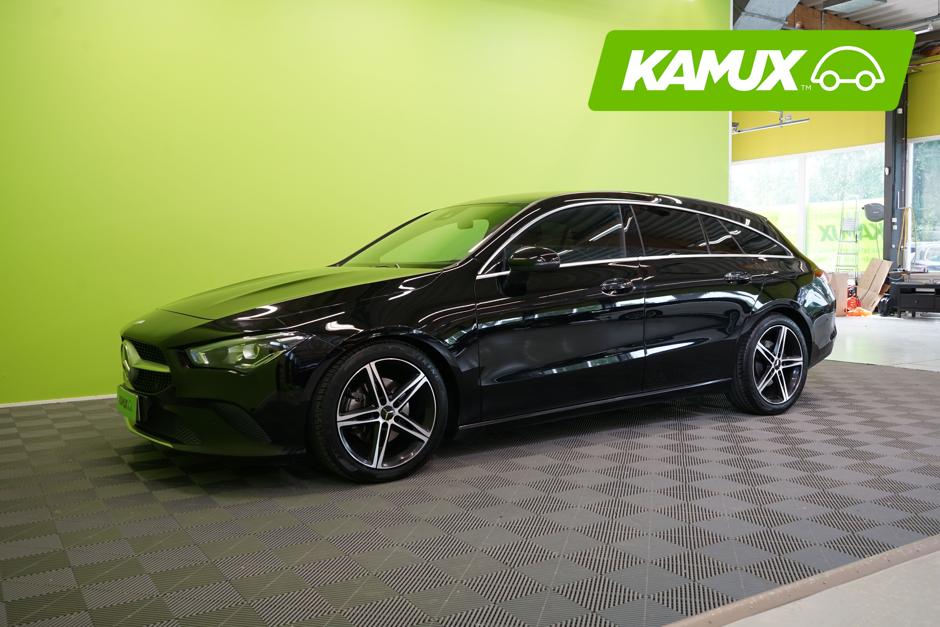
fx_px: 809
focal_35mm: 31
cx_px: 470
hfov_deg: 60.3
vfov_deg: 42.3
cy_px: 314
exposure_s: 1/30
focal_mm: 31
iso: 640
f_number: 6.3
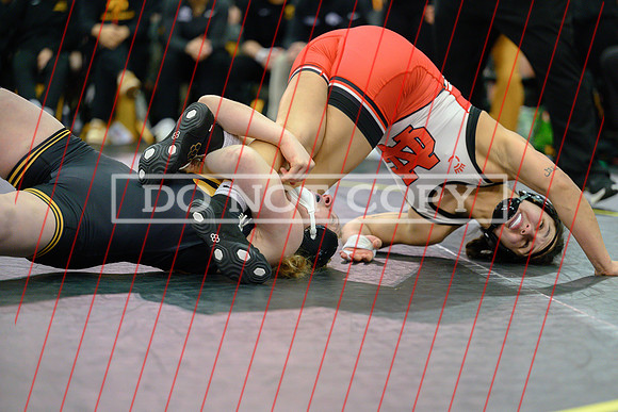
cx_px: 309
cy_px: 206
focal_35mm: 125
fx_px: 2146
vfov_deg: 11.0
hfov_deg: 16.4
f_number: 2.8
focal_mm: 125
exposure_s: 1/800
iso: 4000
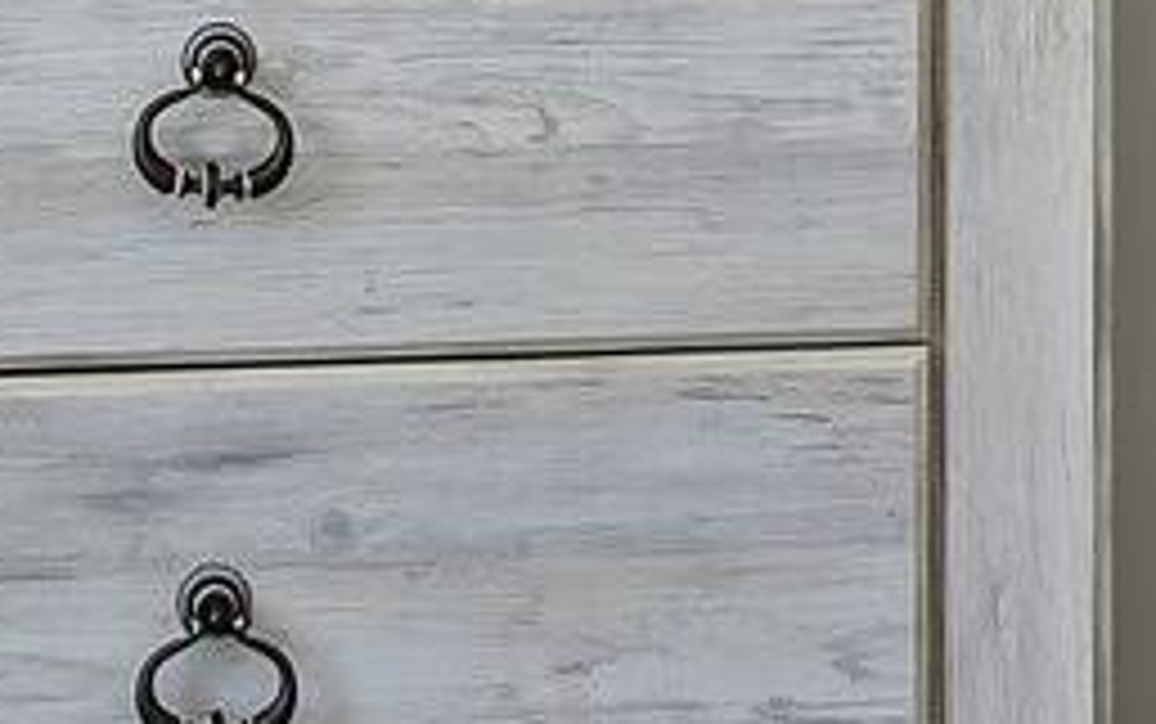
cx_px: 328
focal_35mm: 135
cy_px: -922
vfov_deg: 8.9
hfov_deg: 15.4
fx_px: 4256
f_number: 5.6
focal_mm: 8
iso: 200
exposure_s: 1/25
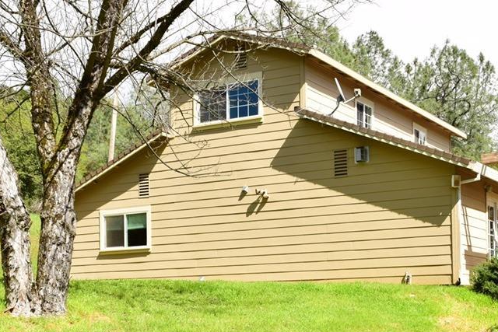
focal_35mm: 60
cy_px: 306
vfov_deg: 22.0
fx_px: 830
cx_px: 367
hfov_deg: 32.8
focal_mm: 20
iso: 100
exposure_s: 1/200
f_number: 7.1
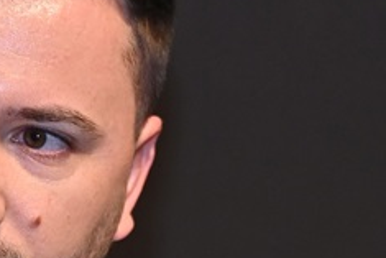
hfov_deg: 3.0
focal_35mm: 693
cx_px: -34
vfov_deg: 2.0
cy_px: 334
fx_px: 7435
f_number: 4
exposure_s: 1/160
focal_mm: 170
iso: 1000
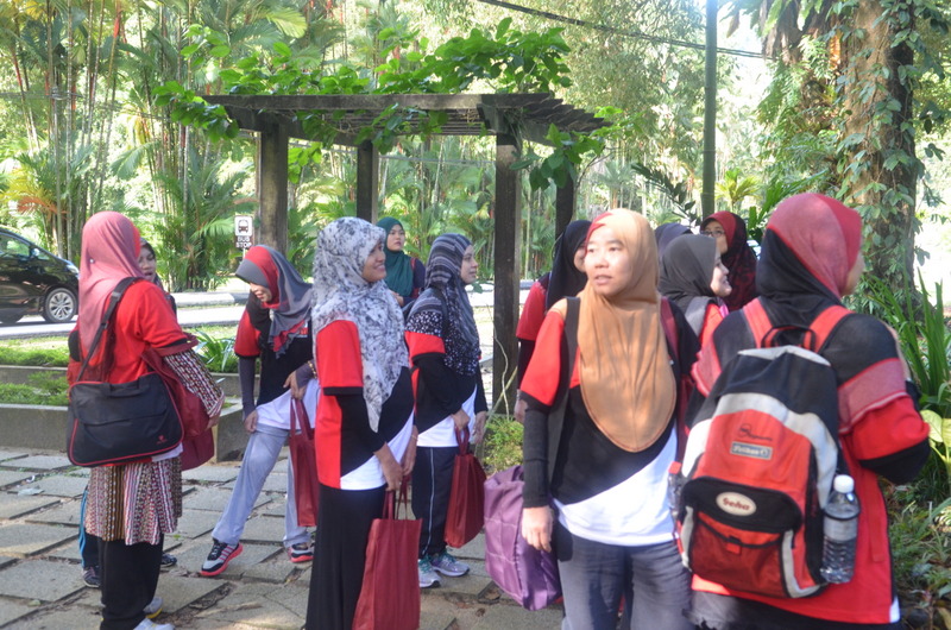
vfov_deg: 31.8
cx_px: 476
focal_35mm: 42
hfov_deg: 46.5
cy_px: 315
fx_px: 1107
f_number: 4.5
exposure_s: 1/125
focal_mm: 28
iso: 1000
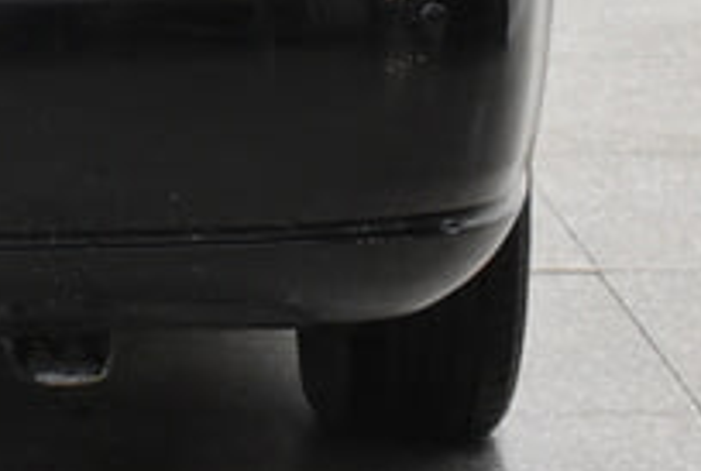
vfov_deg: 4.6
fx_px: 5800
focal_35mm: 297
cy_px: -234
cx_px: -378
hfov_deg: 6.8
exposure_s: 1/80
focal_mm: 45
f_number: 5
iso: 2500
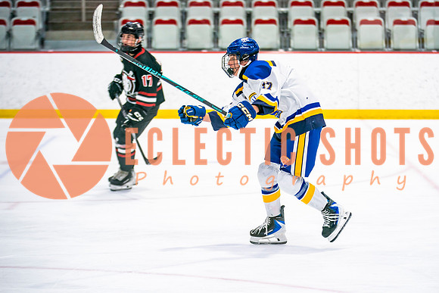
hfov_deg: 13.2
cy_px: 160
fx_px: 1902
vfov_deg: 8.8
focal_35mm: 156
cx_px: 270
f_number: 2.8
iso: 400
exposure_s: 1/640
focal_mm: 123
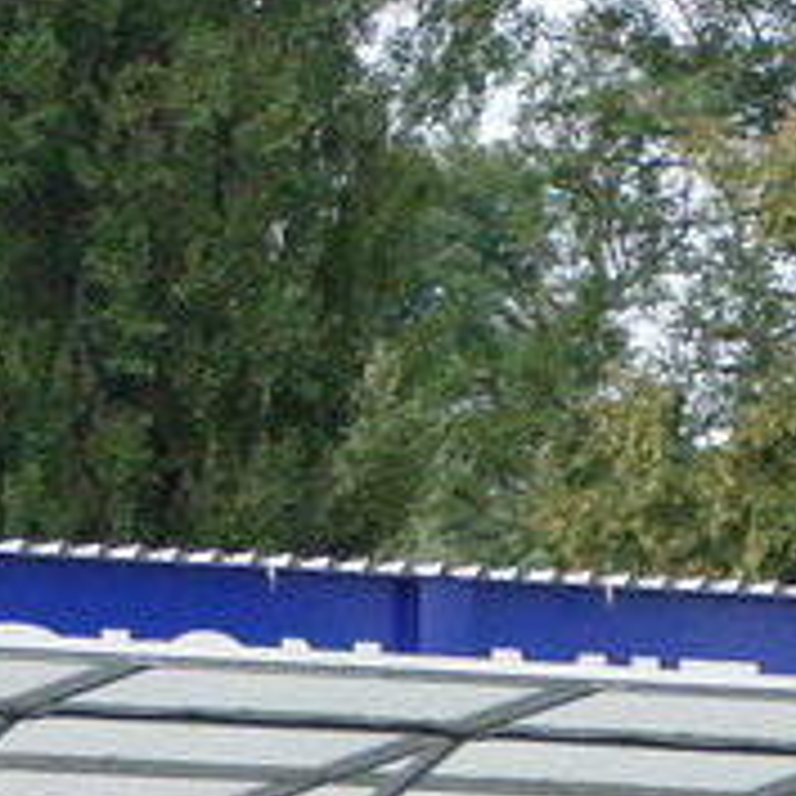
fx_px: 18107
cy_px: 1248
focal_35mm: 696
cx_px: 328
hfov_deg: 2.5
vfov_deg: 2.5
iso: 1000
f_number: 3.9
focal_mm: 45.89
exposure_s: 1/250
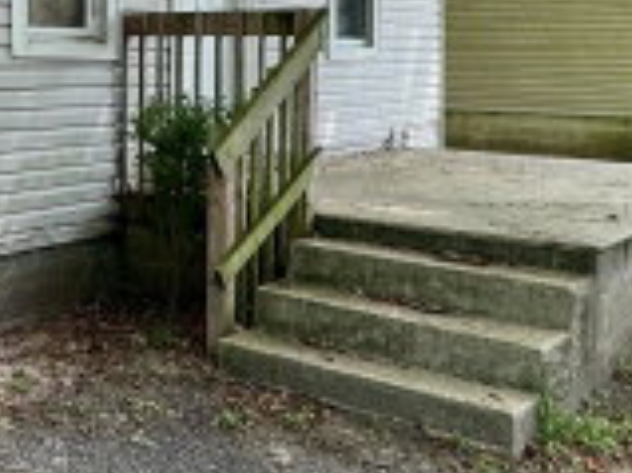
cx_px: -147
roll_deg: +1.2
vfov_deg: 30.7
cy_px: 44
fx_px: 821
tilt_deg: -1.7
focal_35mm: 45
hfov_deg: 33.3
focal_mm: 2.22
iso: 50
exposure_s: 1/646
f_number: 2.2
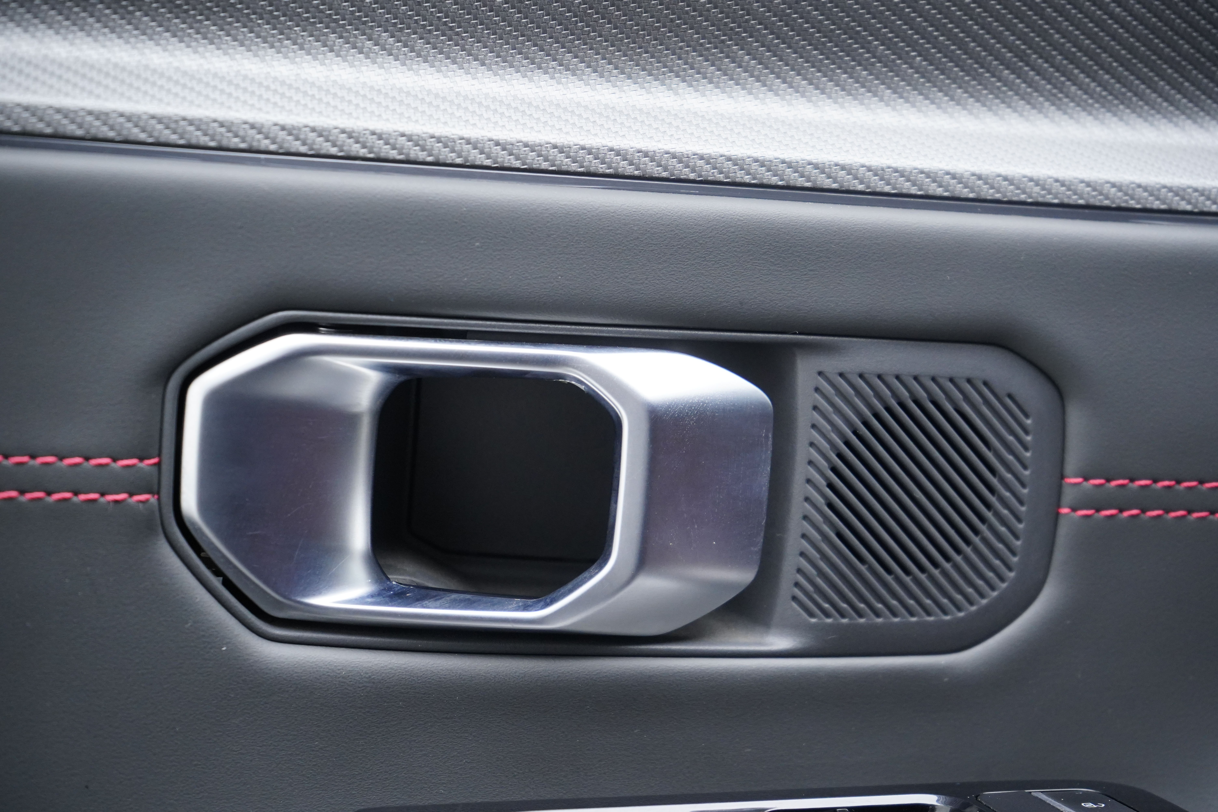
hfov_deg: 28.8
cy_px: 406
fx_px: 2368
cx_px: 609
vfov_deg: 19.5
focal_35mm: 70
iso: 2500
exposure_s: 1/80
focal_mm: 70
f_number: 5.6
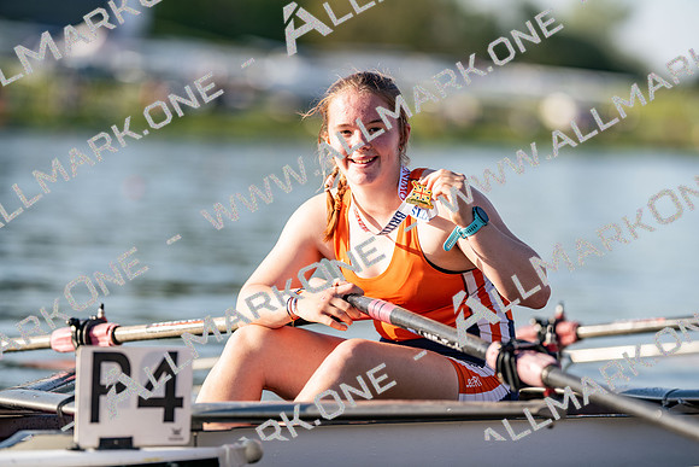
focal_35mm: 135
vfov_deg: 10.2
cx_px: 350
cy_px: 234
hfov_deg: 15.2
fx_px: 2622
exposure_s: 1/2500
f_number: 1.8
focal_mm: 135
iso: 64
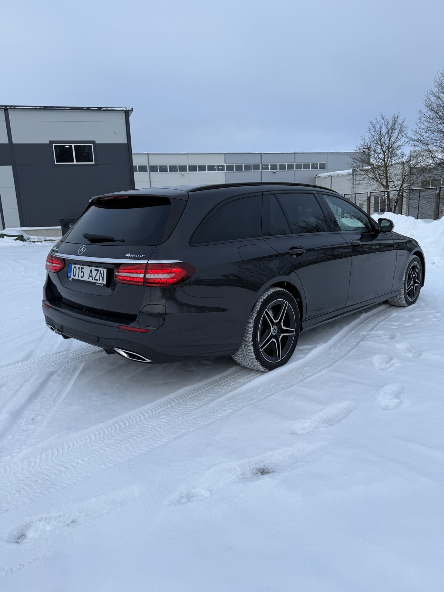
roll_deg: +2.1
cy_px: 296
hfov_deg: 56.8
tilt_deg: -11.7
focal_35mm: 24
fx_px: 410
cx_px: 222
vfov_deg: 71.6
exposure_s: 1/1271
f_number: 1.78
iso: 80
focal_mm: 6.76
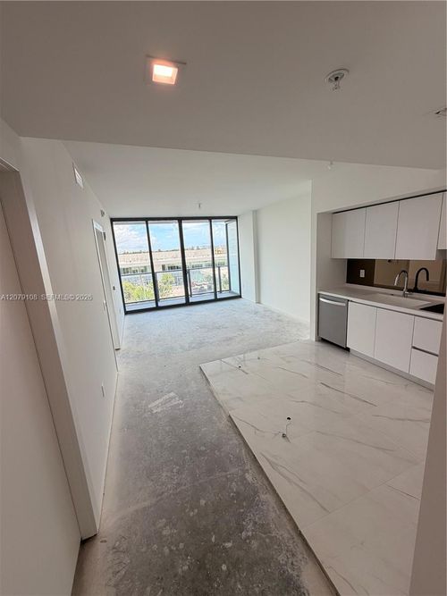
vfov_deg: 102.1
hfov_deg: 85.7
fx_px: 241
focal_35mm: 14
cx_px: 224
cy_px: 298
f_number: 2.2
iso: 50
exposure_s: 1/228
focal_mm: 2.22
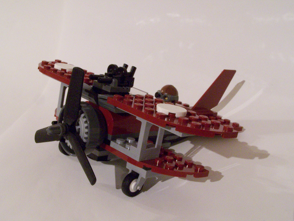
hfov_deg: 37.5
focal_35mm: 51
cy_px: 110
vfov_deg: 28.6
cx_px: 147
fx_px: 433
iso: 400
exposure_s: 1/2
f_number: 8
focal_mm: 8.5
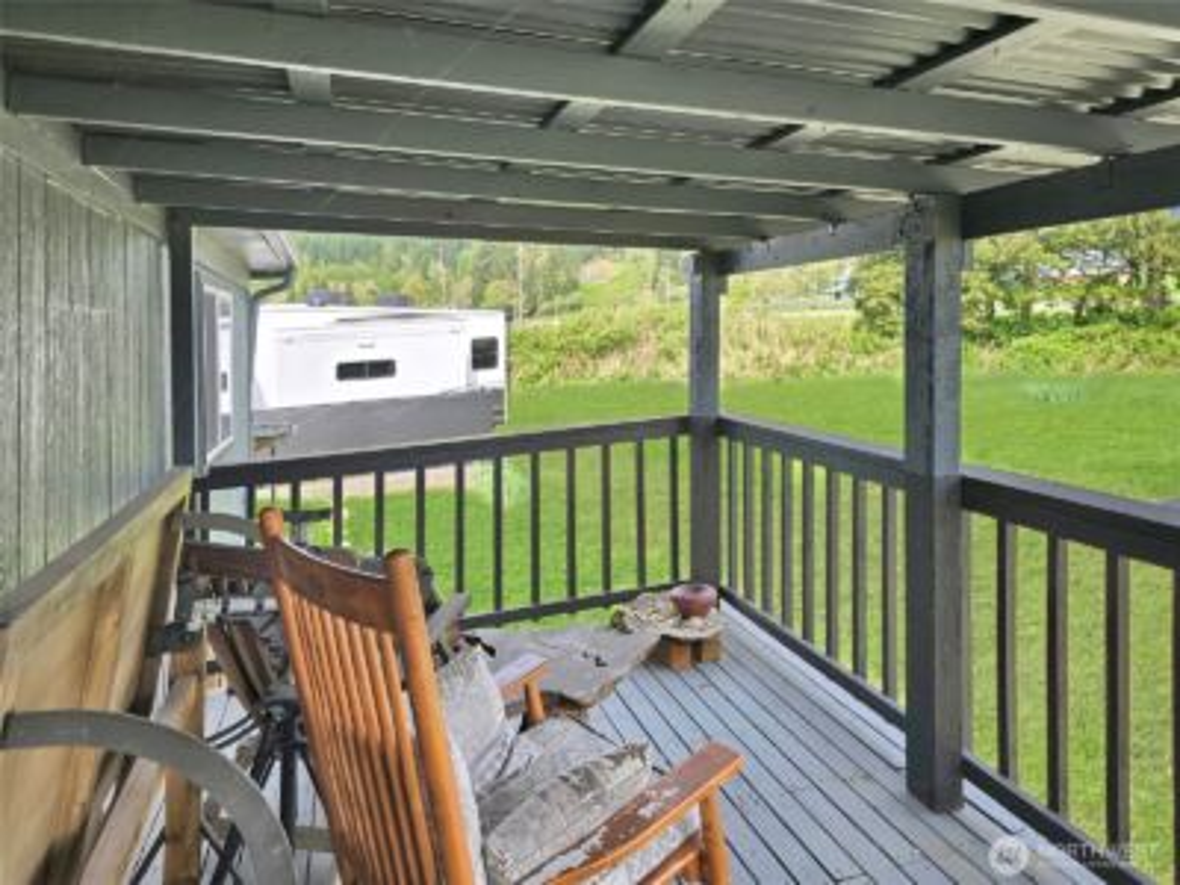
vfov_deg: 58.9
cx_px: 590
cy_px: 442
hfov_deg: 73.9
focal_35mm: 23
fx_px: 784
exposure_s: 1/231
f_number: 1.7
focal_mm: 6.3
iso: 12
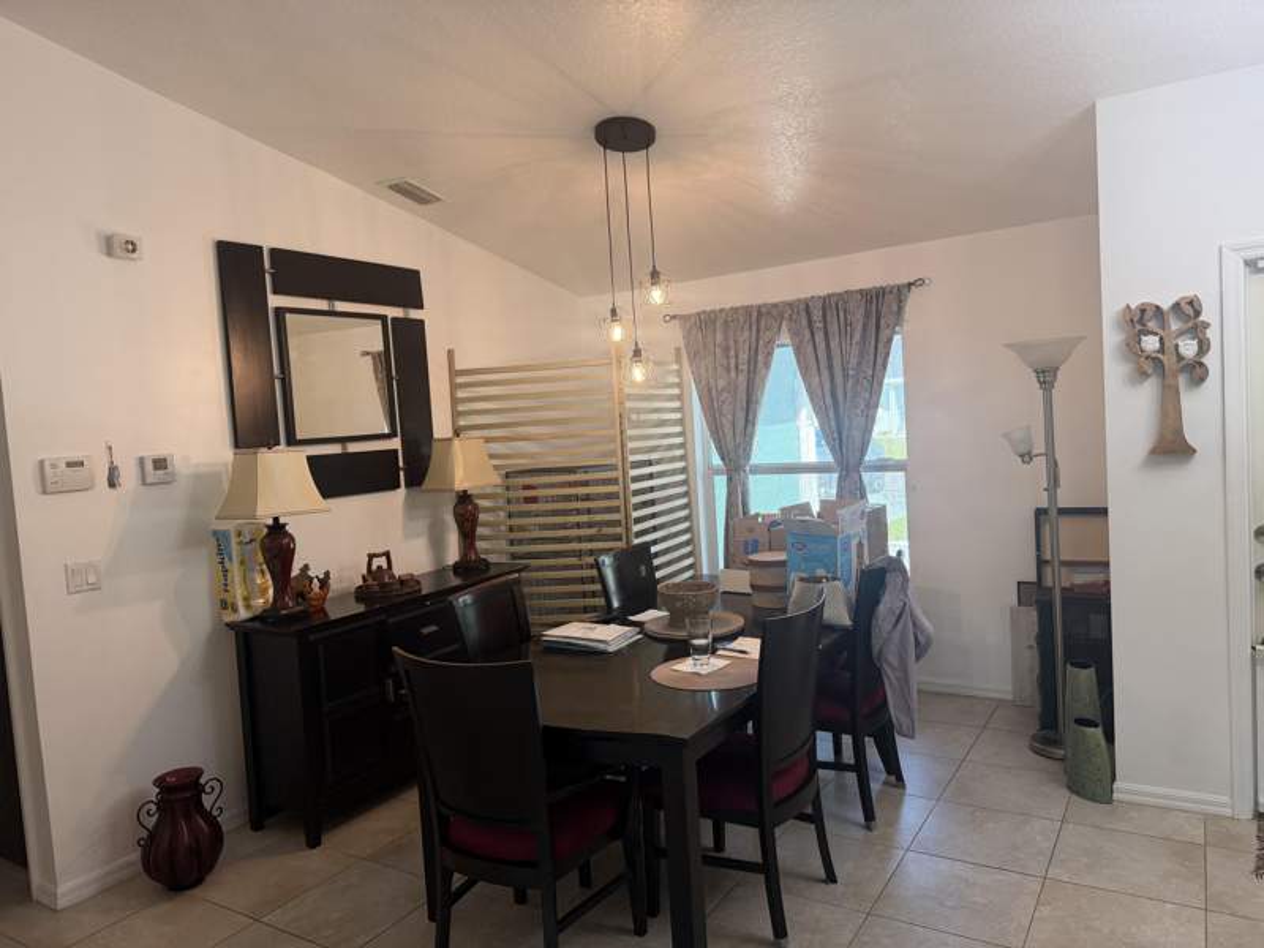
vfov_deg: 56.8
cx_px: 632
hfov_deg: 71.6
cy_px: 474
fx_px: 876
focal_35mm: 24
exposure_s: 1/120
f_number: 1.78
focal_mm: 6.76
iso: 250
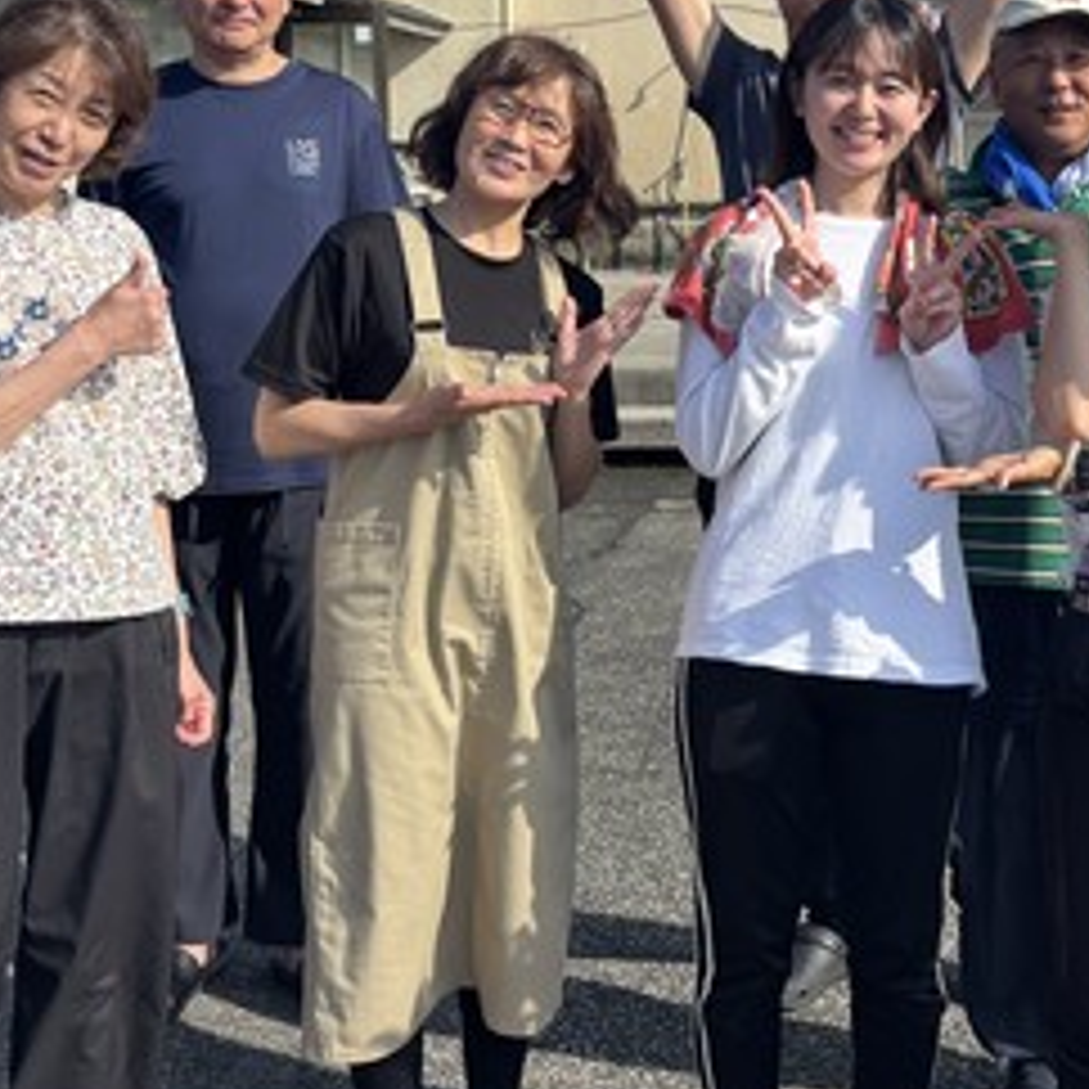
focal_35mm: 55
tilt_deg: -0.9
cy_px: 191
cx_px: 765
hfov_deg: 30.7
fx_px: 1958
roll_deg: +1.8
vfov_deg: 30.2
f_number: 1.6
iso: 50
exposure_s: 1/3021
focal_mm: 5.96
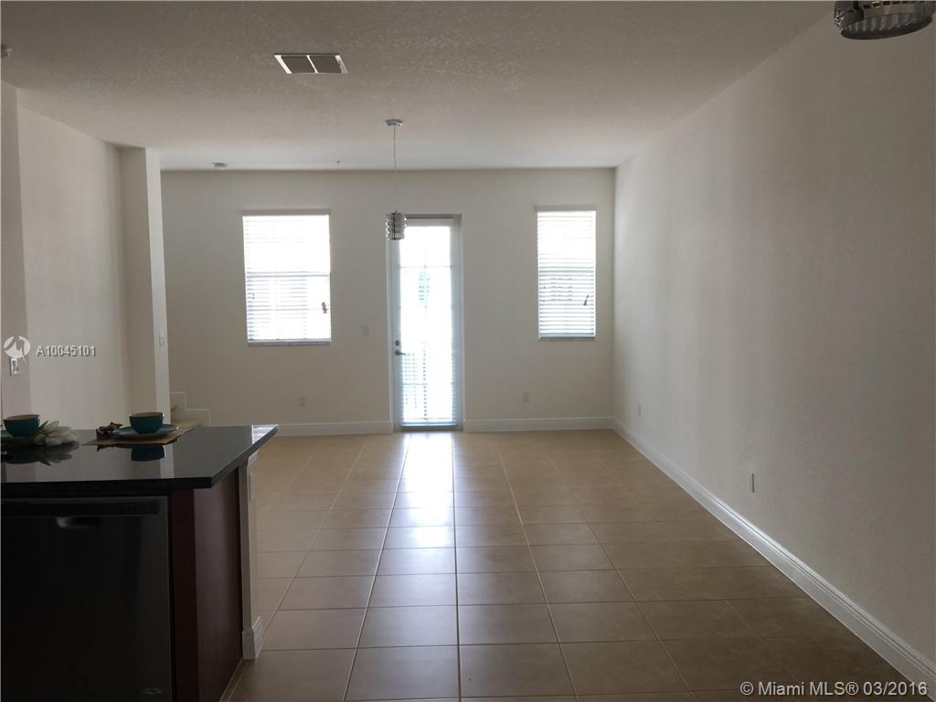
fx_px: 784
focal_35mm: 29
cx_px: 468
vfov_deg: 48.2
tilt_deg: -3.6
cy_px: 351
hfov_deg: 61.7
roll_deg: +1.0
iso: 25
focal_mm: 4.15
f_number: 2.2
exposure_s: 1/30
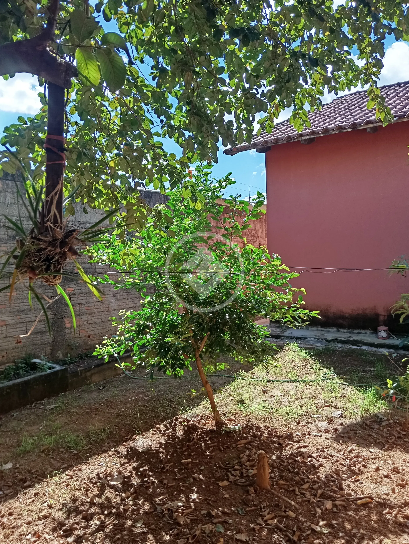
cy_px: 272
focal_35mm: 28
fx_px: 440
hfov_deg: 49.9
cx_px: 204
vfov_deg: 63.4
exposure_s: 1/120
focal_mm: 4.22
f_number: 1.8
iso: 115
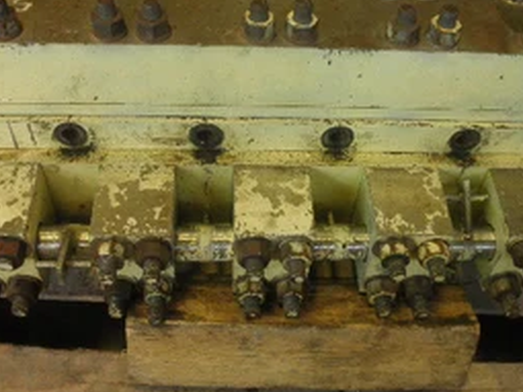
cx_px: 267
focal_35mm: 44
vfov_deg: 32.8
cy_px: 172
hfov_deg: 43.0
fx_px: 664
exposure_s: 1/30
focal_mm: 5
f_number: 3
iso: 125
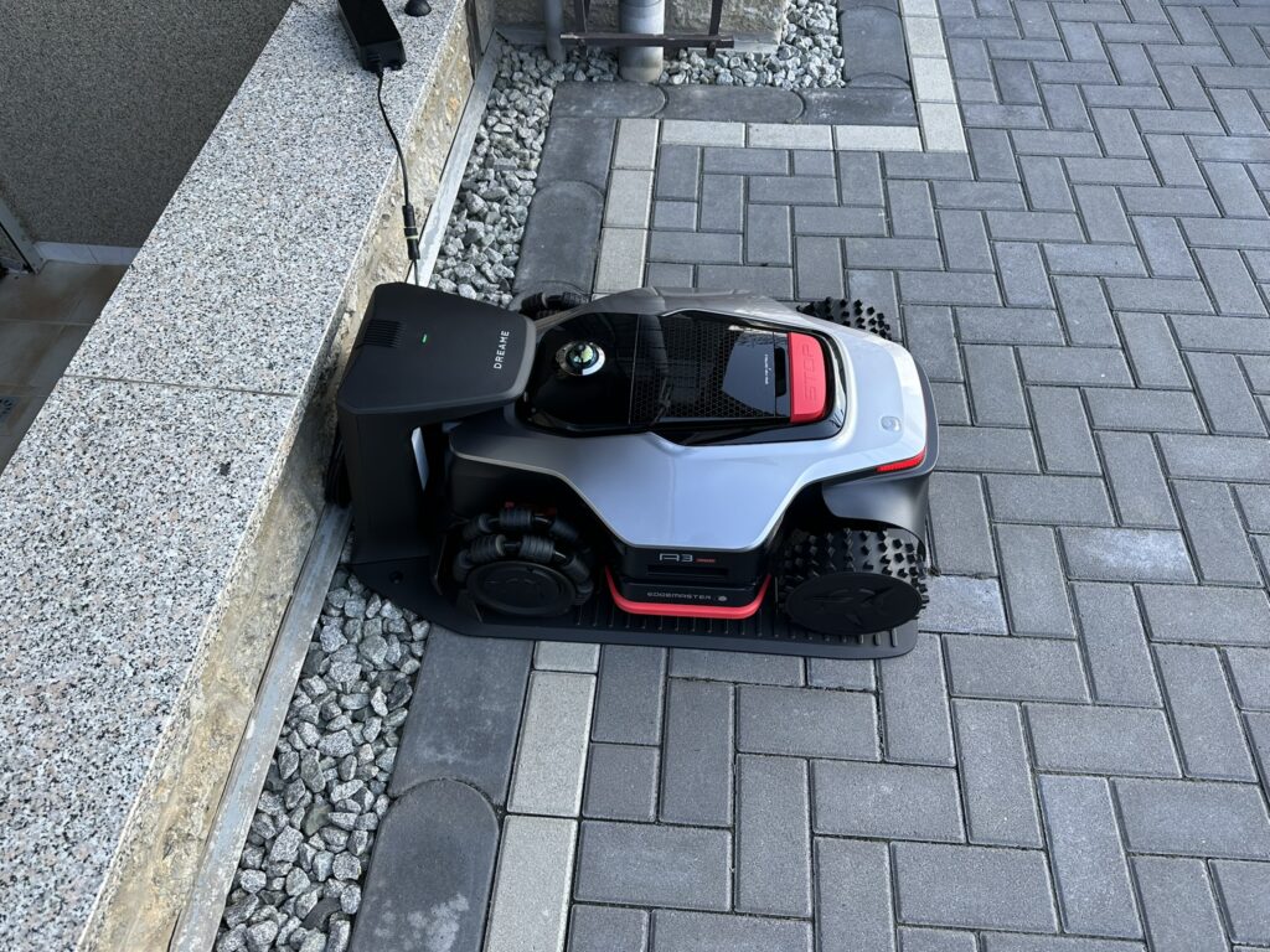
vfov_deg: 56.8
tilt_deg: -53.7
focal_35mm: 24
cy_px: 476
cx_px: 635
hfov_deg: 71.6
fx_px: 881
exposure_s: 1/435
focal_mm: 6.86
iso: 80
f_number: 1.78
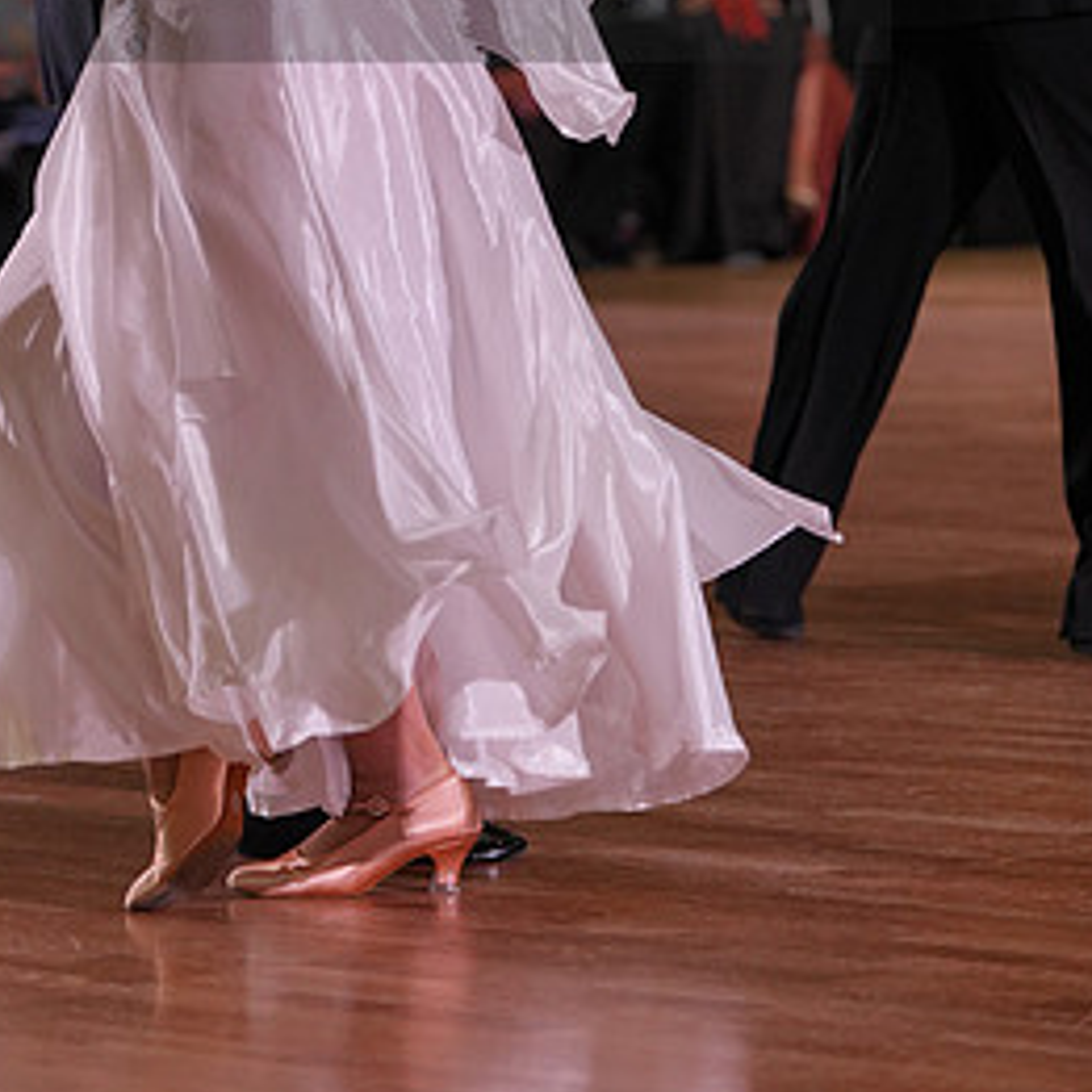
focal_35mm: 204
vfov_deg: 8.5
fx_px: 7281
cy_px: -75
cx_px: 316
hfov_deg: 8.6
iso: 1250
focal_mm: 108
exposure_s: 1/500
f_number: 4
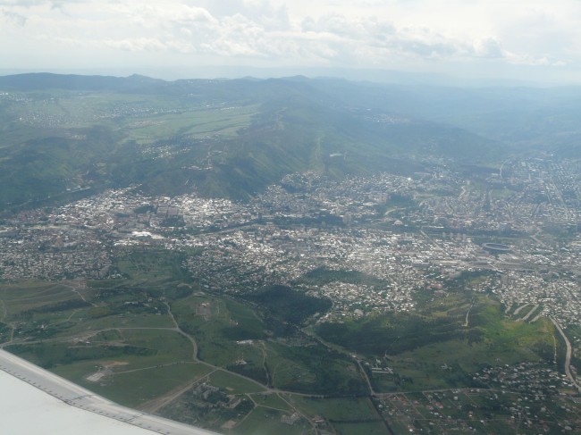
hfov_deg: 43.0
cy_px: 218
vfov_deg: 32.9
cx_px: 290
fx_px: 738
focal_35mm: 44
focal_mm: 7.2
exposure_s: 1/400
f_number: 5.6
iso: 100
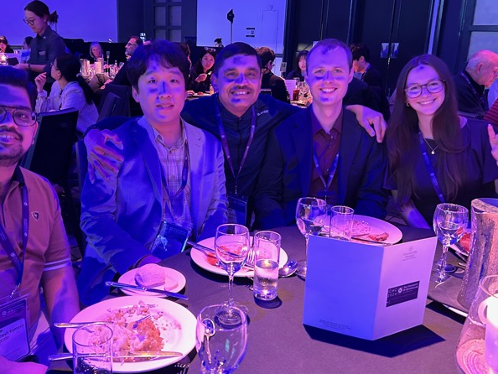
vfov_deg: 40.7
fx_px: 504
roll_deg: -1.9
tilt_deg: -13.8
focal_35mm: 35
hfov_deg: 52.4
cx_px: 211
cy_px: 171
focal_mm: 5.7
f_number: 1.5
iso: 640
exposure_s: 1/37
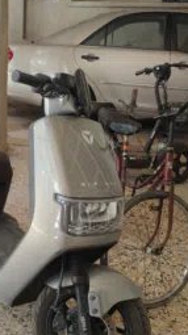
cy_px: 223
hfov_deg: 27.7
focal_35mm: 41
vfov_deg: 48.6
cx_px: 13
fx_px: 364
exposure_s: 1/60
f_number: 1.8
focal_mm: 5.59
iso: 320
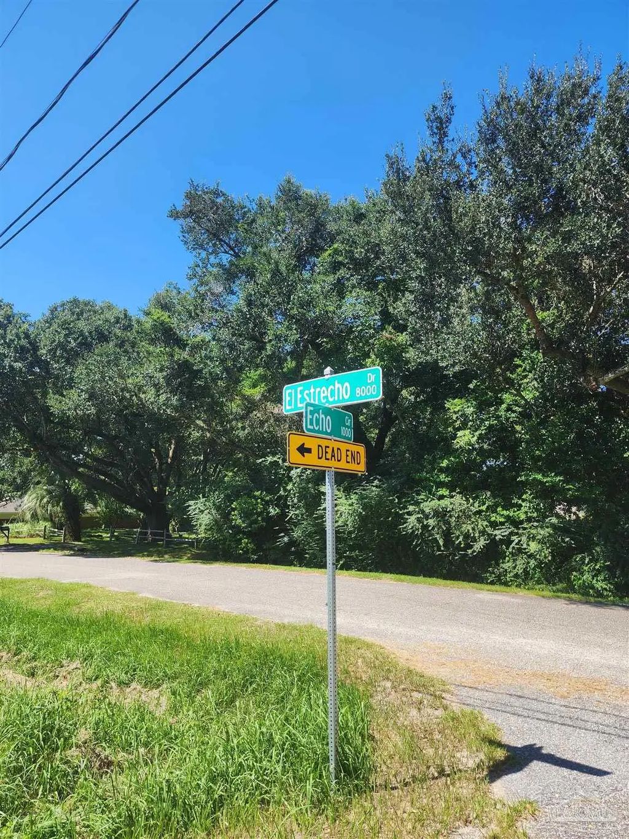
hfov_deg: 58.9
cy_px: 420
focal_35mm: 23
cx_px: 314
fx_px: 557
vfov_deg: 73.9
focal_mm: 6.4
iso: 12
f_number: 1.8
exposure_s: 1/526
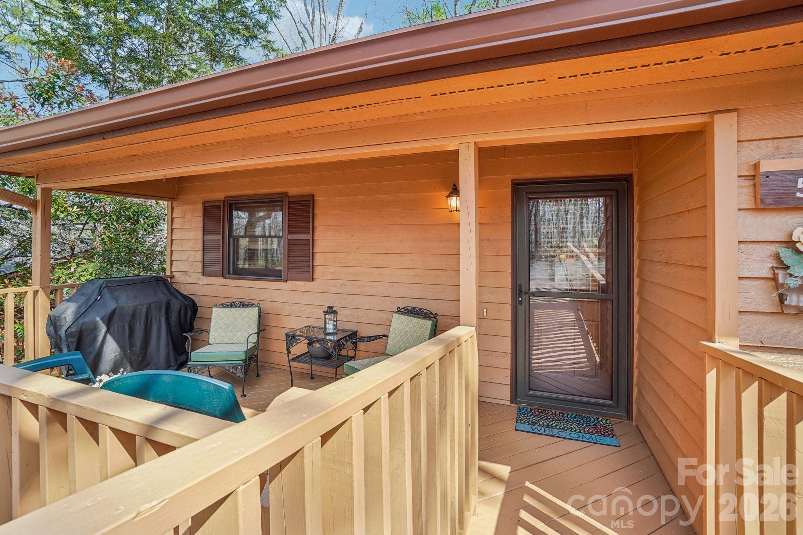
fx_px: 335
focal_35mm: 15
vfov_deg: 77.3
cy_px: 268
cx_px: 402
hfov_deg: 100.4
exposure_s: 1/30
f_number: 8
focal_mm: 10
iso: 160
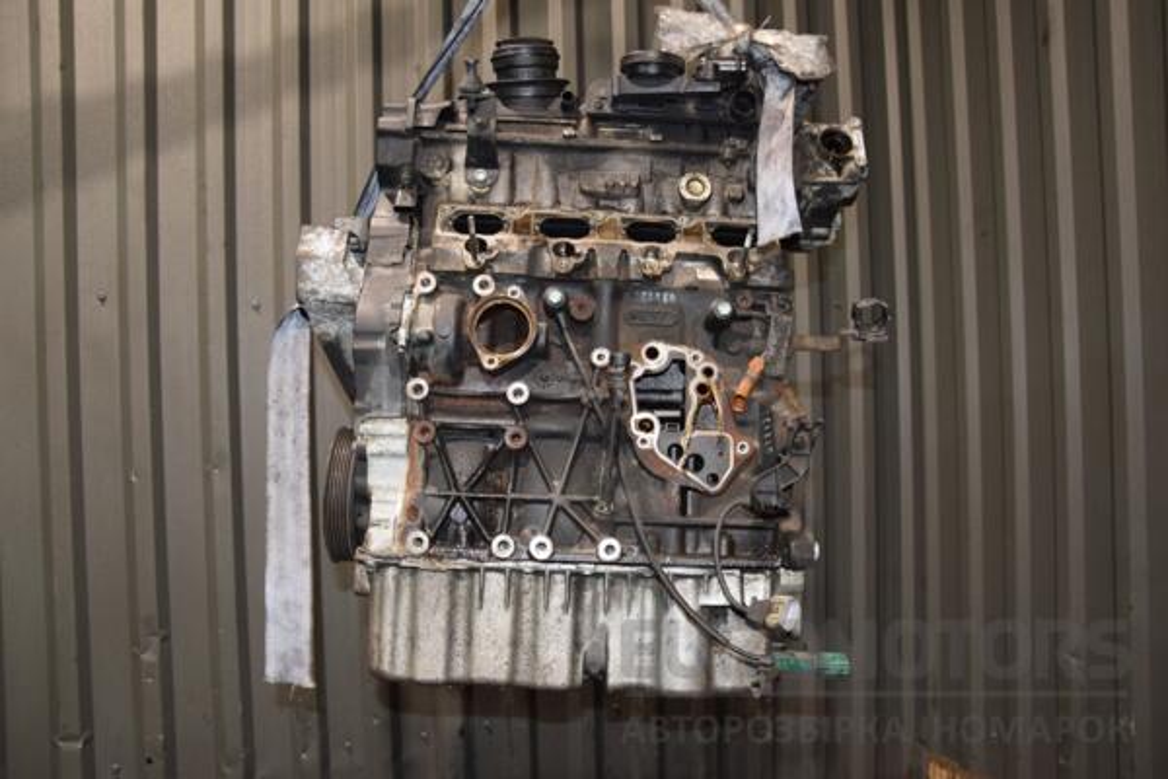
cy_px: 390
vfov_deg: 47.9
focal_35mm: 27
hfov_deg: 67.4
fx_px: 876
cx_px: 584
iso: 800
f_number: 5
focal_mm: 18
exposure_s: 1/60
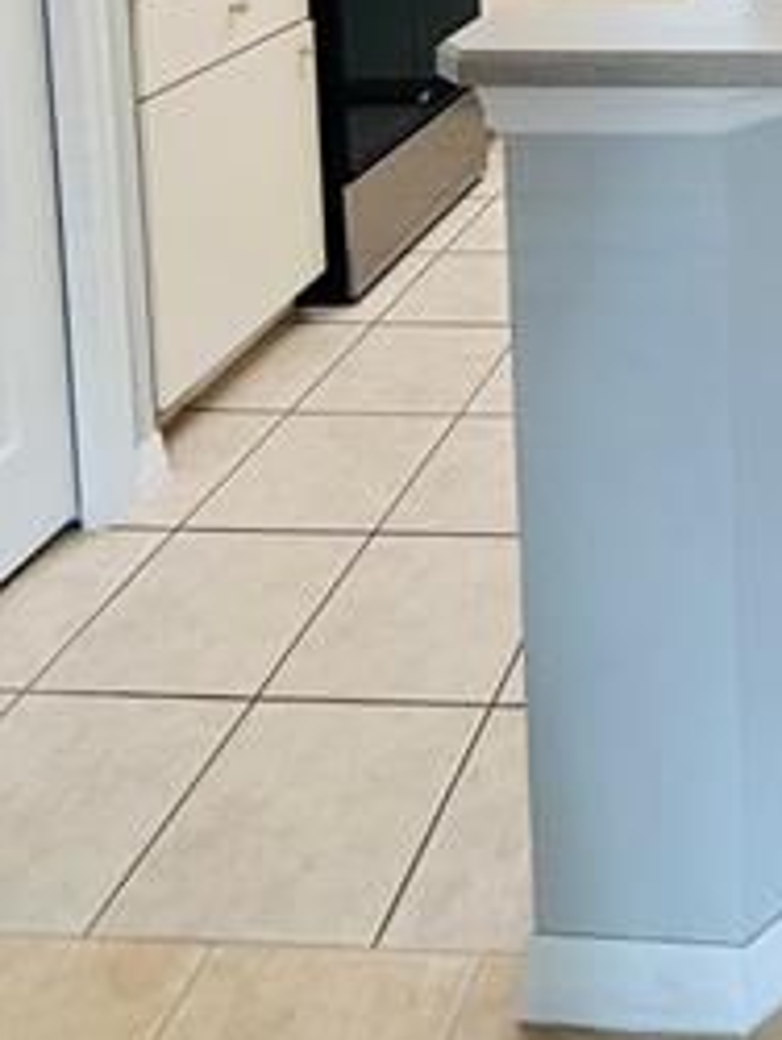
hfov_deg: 29.2
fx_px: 1293
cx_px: 928
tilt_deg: -4.5
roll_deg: +1.1
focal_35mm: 43
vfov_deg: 34.7
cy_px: -216
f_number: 2.2
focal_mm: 2.22
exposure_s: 1/120
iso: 200
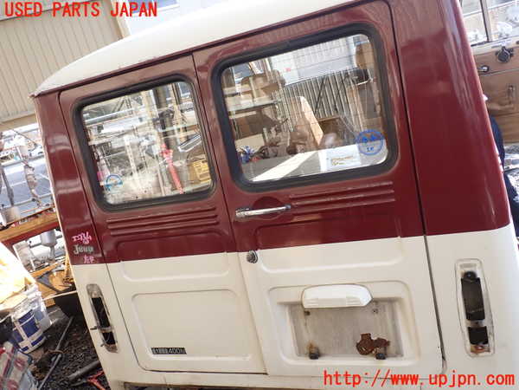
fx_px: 450
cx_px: 260
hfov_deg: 60.0
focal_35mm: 30
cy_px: 195
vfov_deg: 46.8
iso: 100
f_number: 3.2
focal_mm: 5.4
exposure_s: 1/160
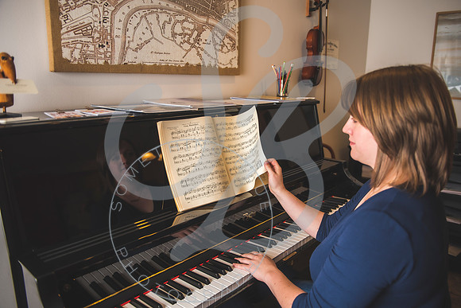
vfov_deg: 46.5
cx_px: 239
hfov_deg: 65.5
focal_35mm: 28
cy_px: 154
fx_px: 358
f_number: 2.8
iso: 100
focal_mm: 27
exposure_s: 1/125
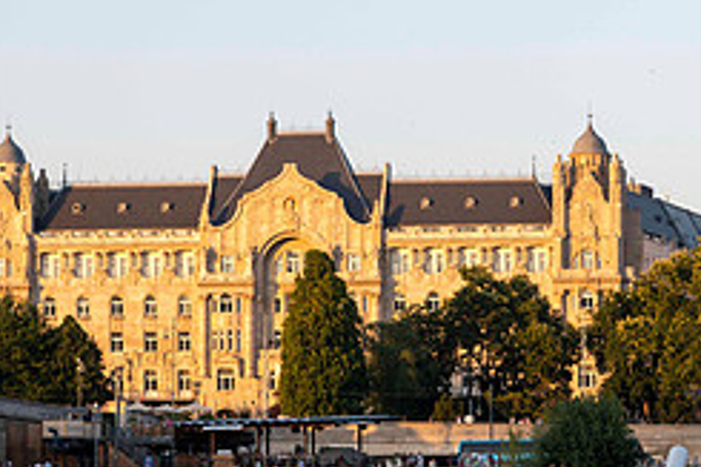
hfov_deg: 12.2
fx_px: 3269
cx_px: 627
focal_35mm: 168
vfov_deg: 8.1
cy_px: 391
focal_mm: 70
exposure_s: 1/160
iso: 125
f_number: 5
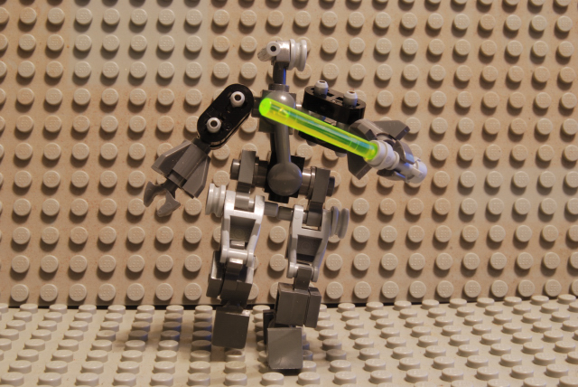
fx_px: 916
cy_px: 194
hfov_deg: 35.0
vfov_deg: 23.8
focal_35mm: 57
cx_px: 289
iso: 100
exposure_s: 13
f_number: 22
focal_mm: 38
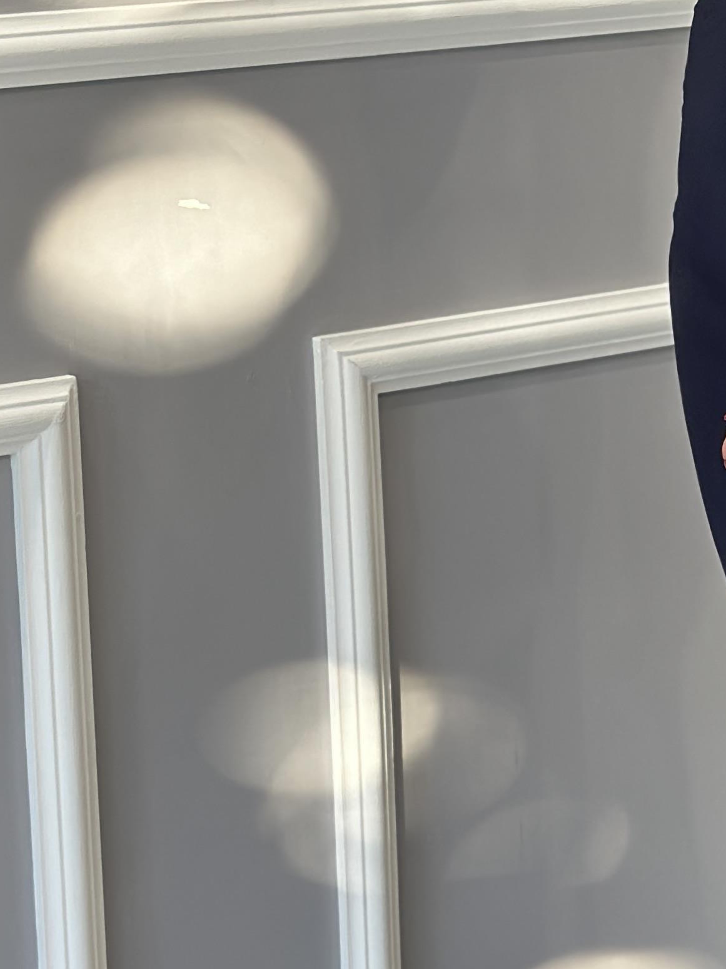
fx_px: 3495
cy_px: 399
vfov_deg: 15.8
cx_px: 880
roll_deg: +0.0
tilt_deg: -12.3
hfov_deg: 11.6
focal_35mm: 125
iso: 125
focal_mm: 6.86
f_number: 1.78
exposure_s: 1/50
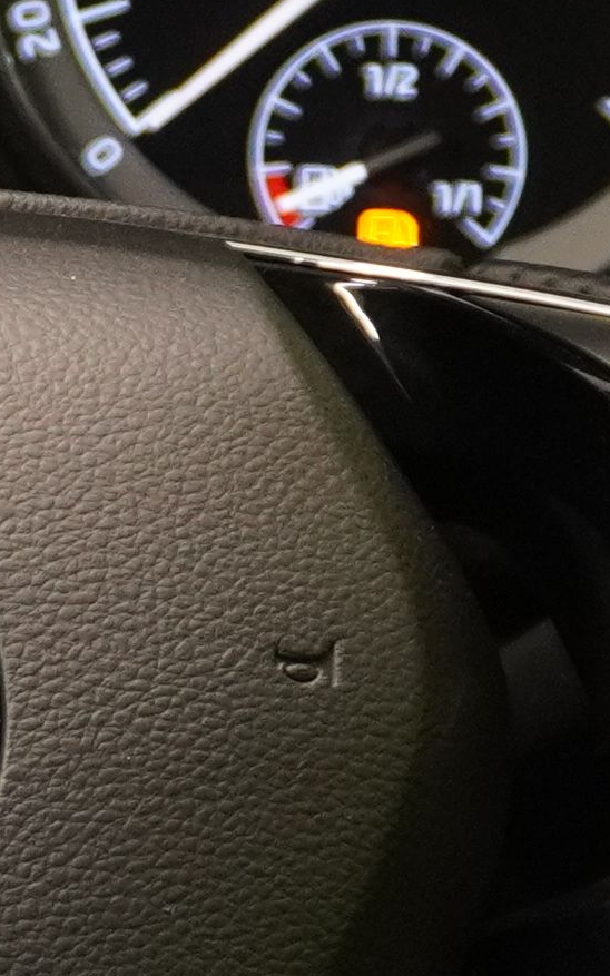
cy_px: 651
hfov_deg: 4.8
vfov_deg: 7.7
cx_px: -340
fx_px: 7236
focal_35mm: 272
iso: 1250
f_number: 4.5
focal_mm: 26
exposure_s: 1/40
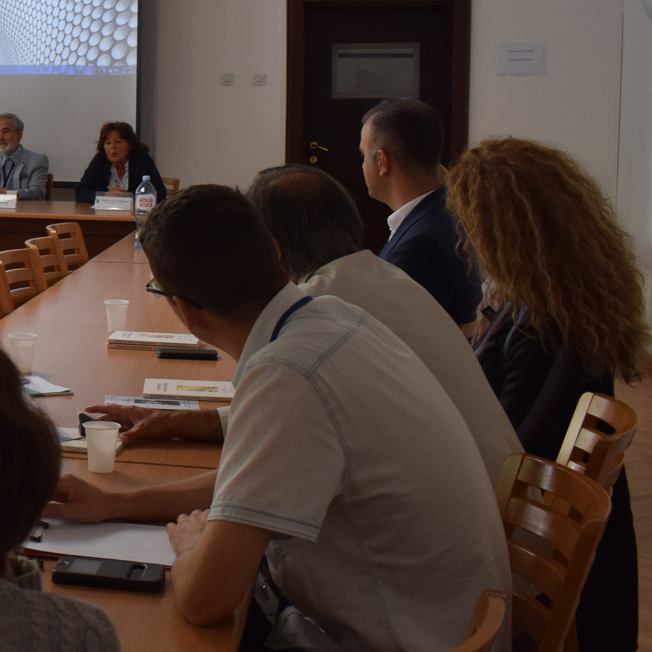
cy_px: 167
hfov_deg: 21.3
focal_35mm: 72
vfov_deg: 23.8
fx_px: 1534
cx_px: -232
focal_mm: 18
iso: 400
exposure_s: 1/100
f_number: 5
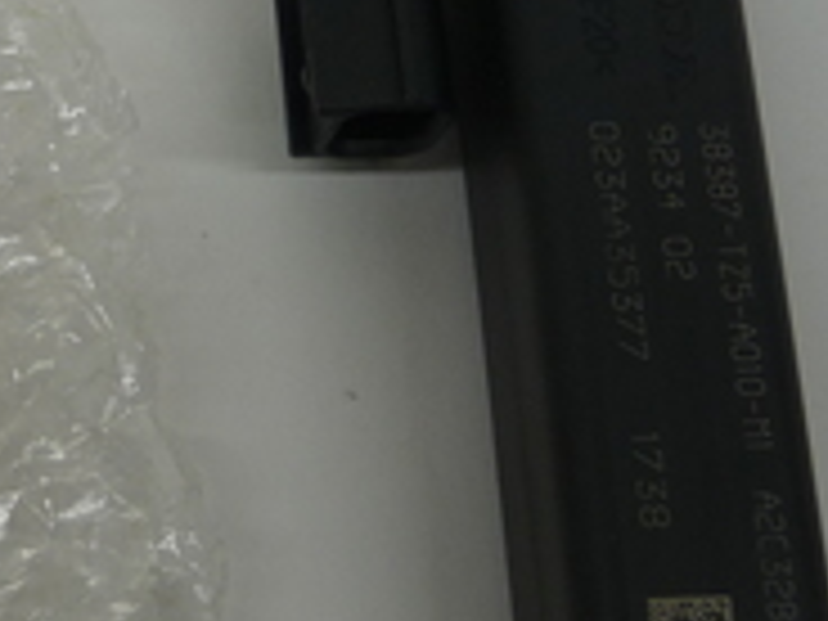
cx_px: -216
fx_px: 2751
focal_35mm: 115
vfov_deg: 12.9
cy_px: 176
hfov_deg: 16.3
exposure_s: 1/60
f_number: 3
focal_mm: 5.9
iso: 100
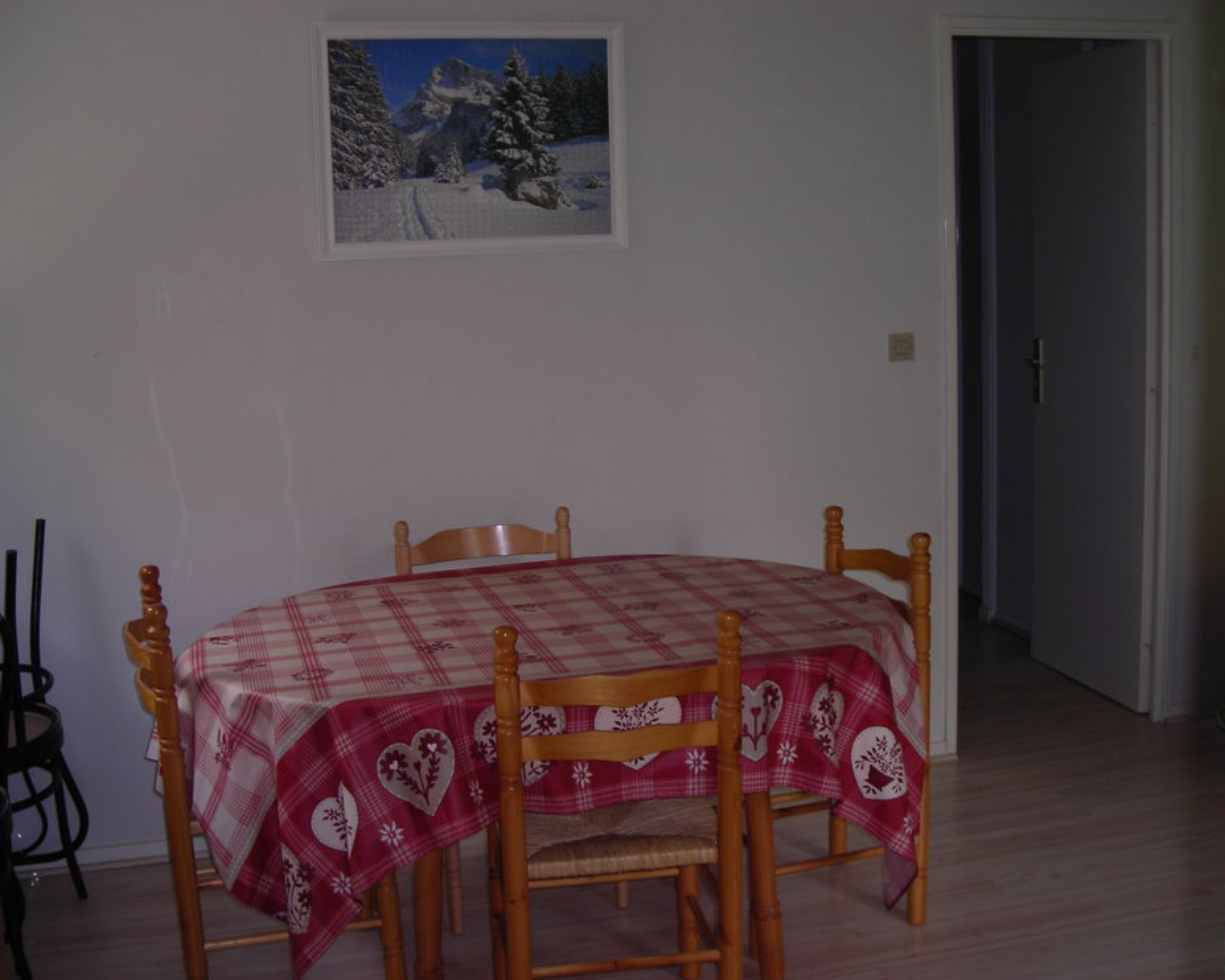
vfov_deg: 37.3
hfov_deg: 45.8
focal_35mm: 40
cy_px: 489
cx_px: 613
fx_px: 1451
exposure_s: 1/60.1
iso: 50
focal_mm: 6.3
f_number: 3.2
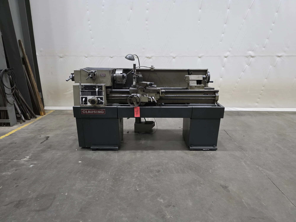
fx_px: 197
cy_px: 111
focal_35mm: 23
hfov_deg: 73.9
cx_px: 148
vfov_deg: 58.9
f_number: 1.7
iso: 1000
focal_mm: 6.3
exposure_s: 1/120
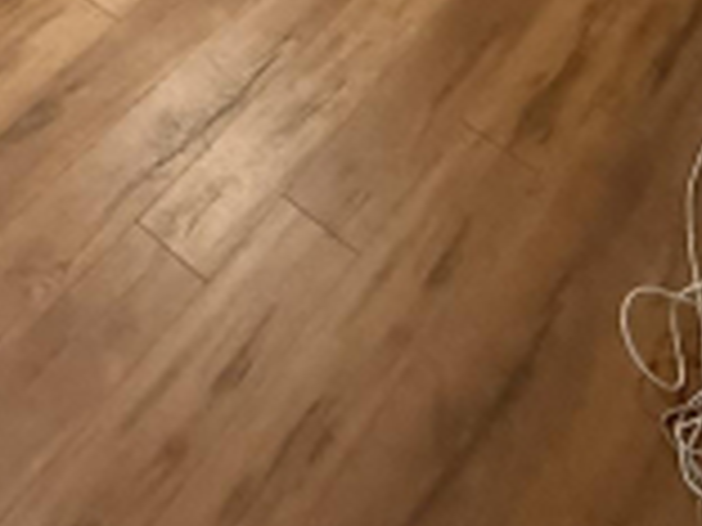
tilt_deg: -23.8
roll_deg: -1.6
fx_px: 1217
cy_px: -481
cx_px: 173
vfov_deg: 18.0
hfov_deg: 31.6
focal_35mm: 60
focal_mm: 2.22
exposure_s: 1/60
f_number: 2.2
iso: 800
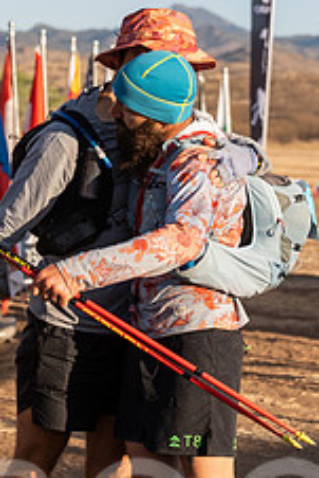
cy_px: 205
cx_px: 162
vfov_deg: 14.7
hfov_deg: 9.9
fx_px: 1845
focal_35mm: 139
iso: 500
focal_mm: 46
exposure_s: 1/4000
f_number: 3.2
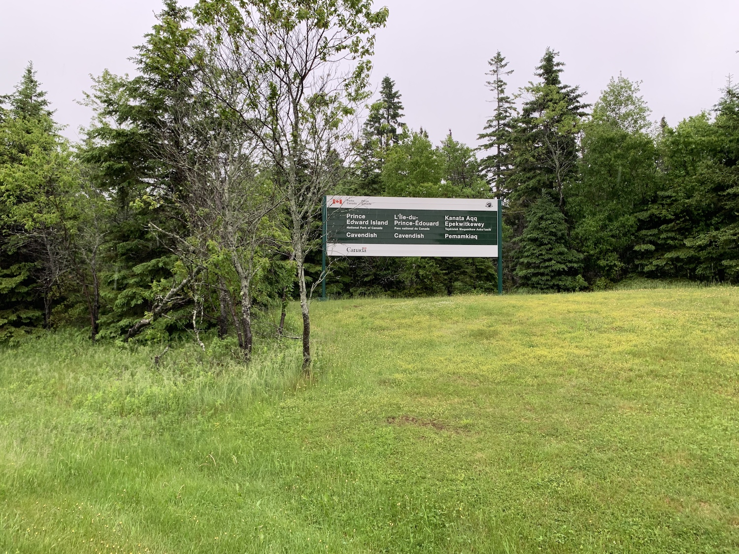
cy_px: 277
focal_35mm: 26
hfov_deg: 67.3
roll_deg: +0.8
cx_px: 370
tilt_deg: +1.1
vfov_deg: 53.1
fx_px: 555
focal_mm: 4.25
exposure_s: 1/121
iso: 32
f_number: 1.8
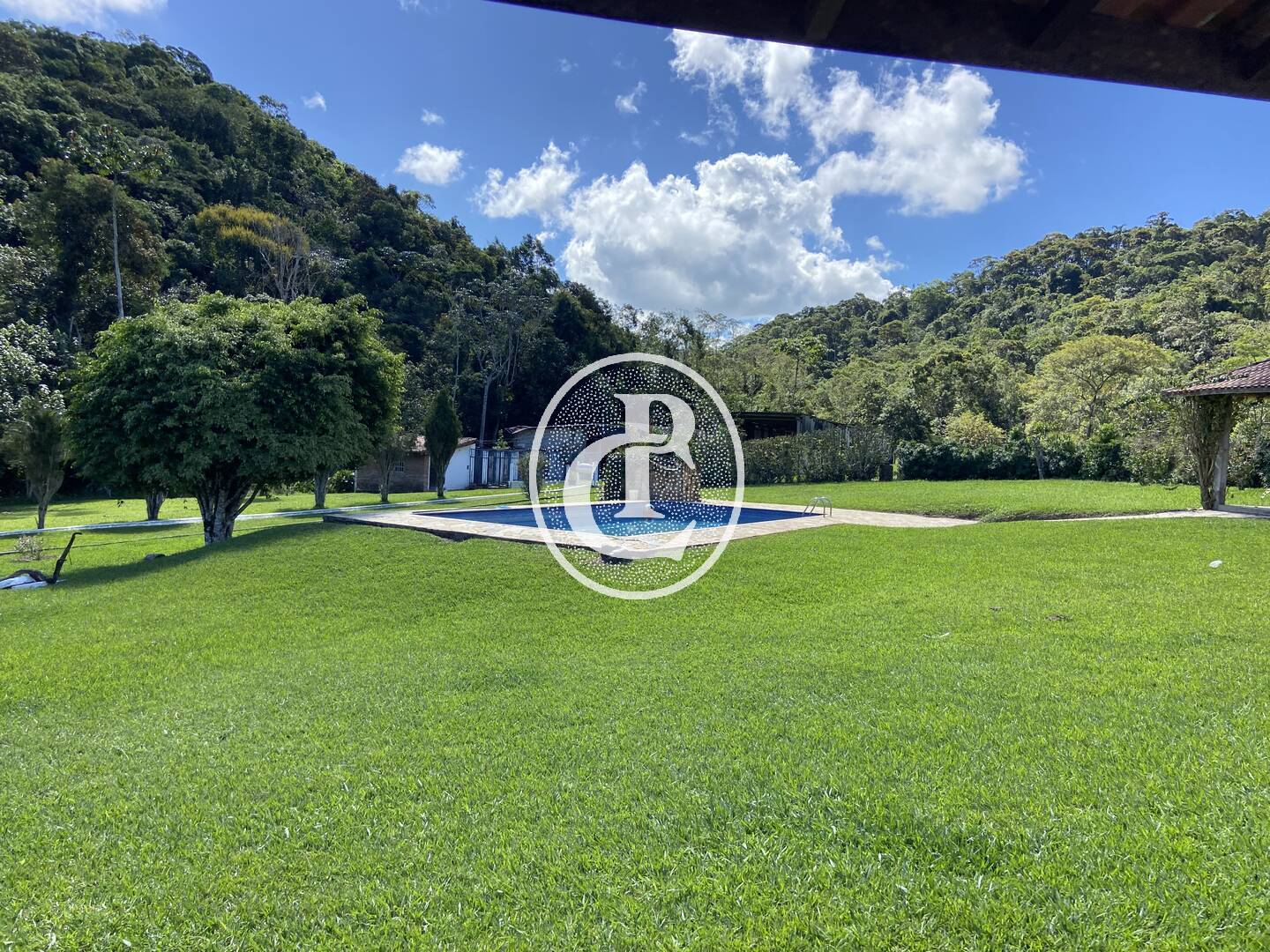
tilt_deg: -3.0
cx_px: 635
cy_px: 476
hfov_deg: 67.3
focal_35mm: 26
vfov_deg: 53.1
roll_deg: -4.9
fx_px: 954
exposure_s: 1/1464
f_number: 1.8
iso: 32
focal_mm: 4.25
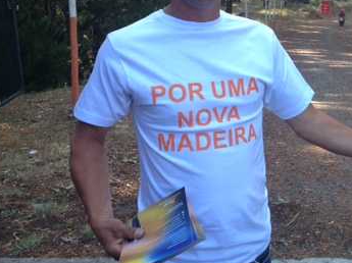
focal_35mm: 65
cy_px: 74
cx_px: 296
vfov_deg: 22.4
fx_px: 660
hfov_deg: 29.0
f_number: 2.4
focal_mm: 4.28
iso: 64
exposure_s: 1/120
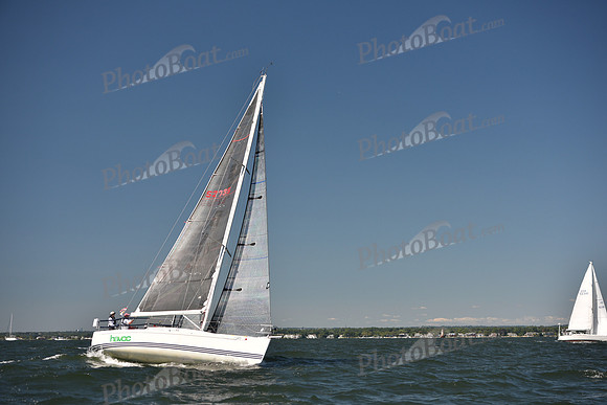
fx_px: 1180
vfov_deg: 19.5
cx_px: 304
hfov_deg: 28.8
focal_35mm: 70
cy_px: 202
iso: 250
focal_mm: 70
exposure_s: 1/1250
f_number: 3.5
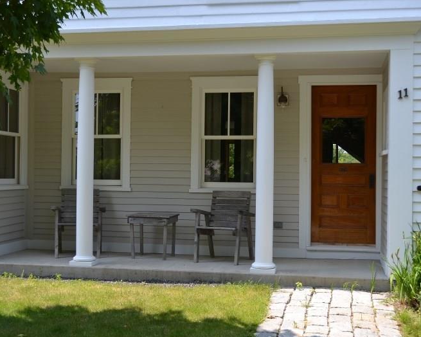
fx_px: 685
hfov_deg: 34.1
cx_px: 184
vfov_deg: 27.6
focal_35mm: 55
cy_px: 171
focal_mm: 32
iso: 100
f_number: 4.8
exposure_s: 1/200
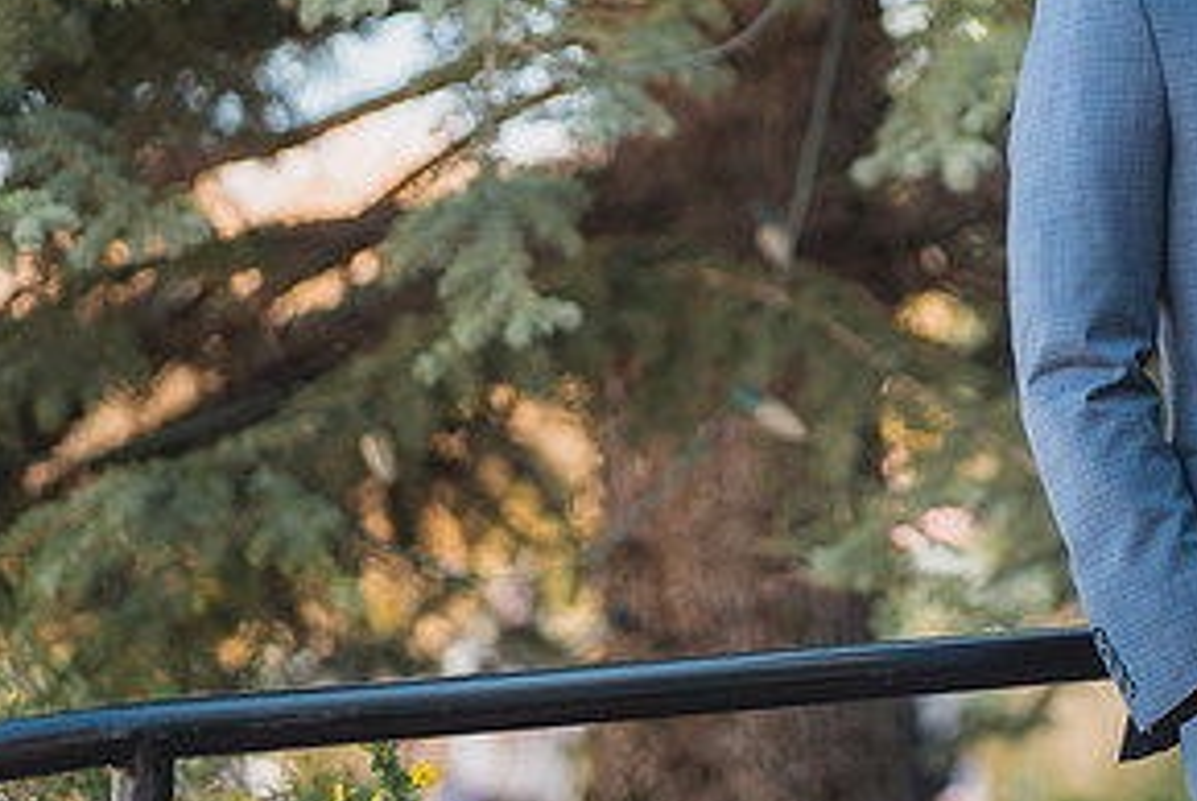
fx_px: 5958
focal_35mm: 179
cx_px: 1032
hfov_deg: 11.4
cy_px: 81
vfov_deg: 7.7
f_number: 1.8
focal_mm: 85
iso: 1000
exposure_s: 1/2000
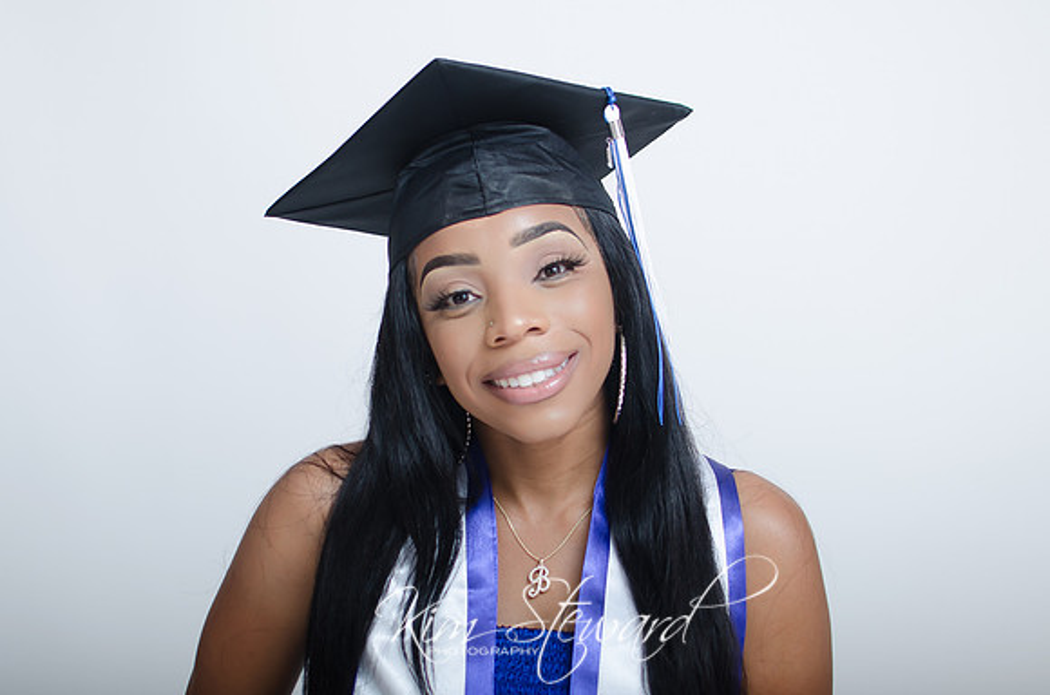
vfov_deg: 19.6
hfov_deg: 29.1
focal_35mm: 69
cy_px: 327
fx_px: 2017
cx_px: 456
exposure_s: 1/250
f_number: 2.5
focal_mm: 35
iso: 100
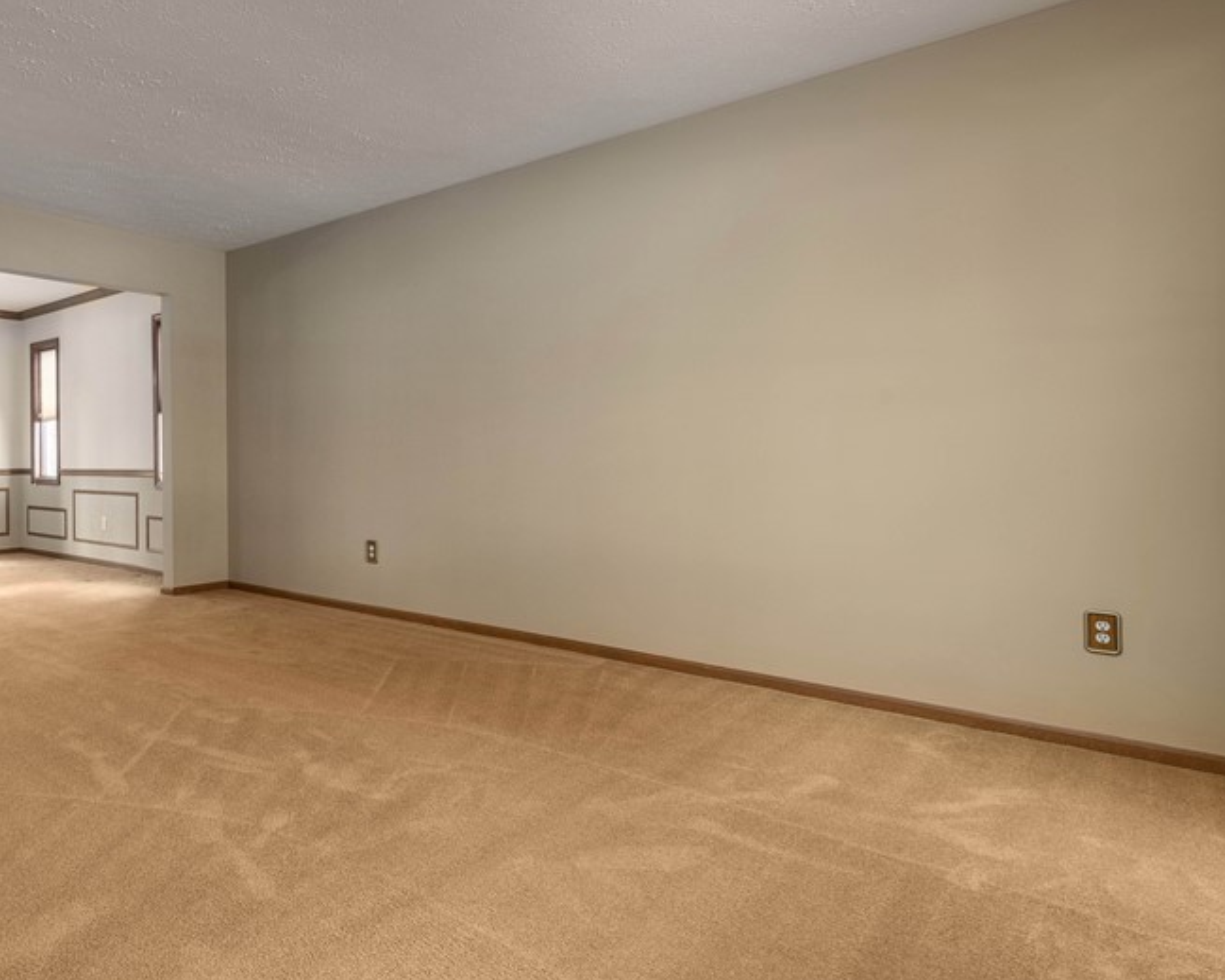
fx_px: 797
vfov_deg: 63.0
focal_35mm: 22
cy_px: 452
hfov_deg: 71.2
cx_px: 344
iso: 200
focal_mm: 14
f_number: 9
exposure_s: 1/60
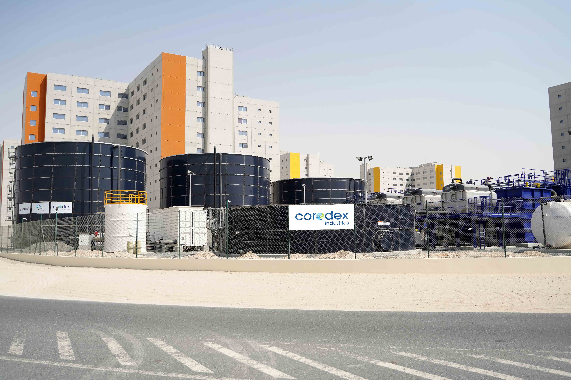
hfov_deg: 58.7
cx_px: 279
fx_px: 508
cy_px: 187
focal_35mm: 32
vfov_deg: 41.1
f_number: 3.2
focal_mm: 31
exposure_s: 1/6400
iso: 400
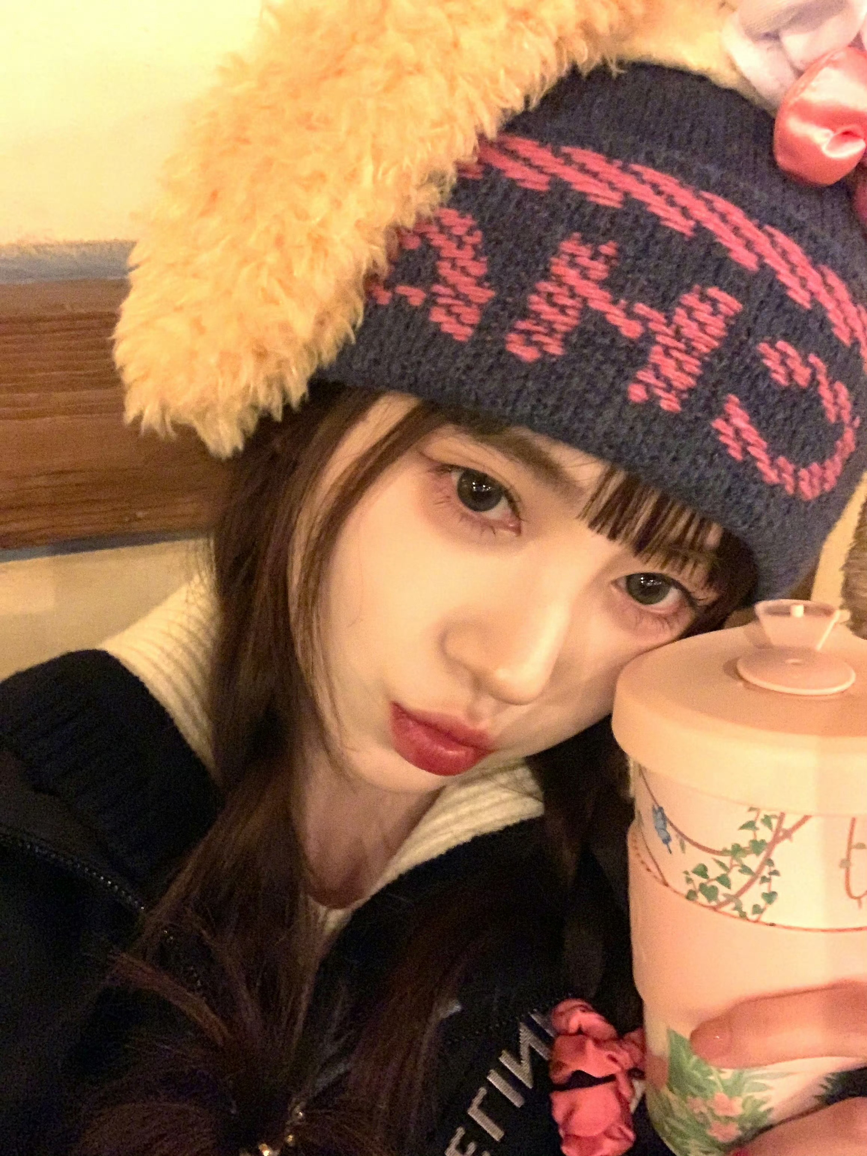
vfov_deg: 56.8
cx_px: 434
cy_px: 578
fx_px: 1069
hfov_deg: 44.2
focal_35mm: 32
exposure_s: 1/16
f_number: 2.2
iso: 800
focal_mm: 2.87
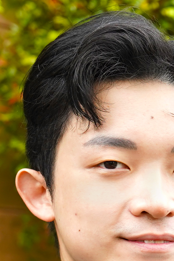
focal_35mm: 123
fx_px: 892
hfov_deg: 11.1
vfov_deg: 15.9
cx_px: 115
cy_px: 326
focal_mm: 46
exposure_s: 1/160
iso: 200
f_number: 3.2
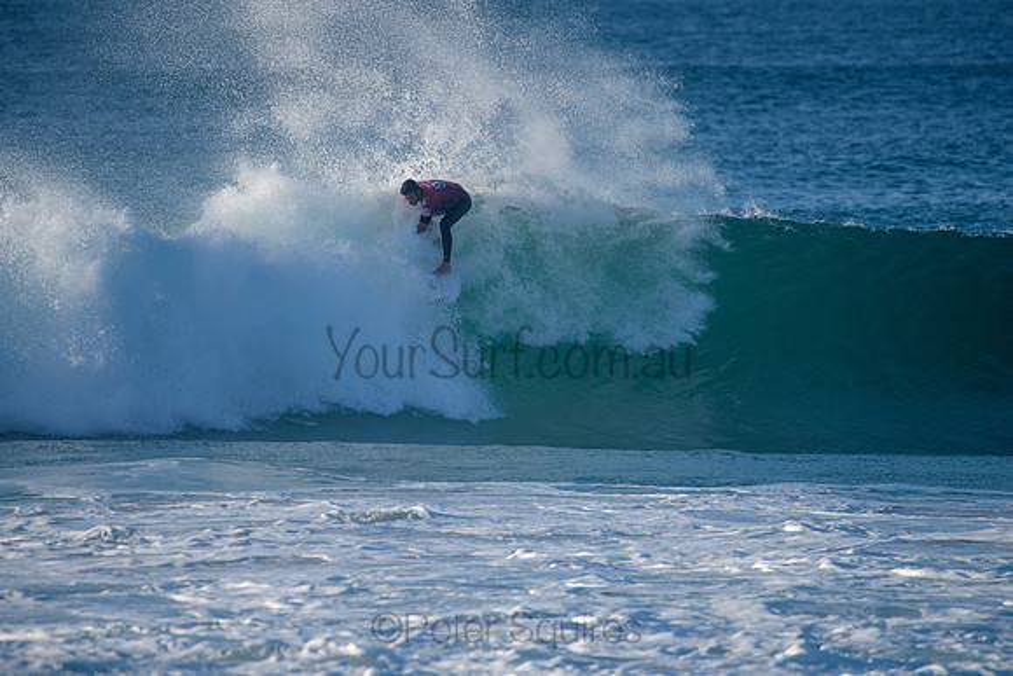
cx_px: 508
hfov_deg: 3.8
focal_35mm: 540
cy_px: 322
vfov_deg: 2.5
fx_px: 15189
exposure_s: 1/2000
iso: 360
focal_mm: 500
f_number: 5.6
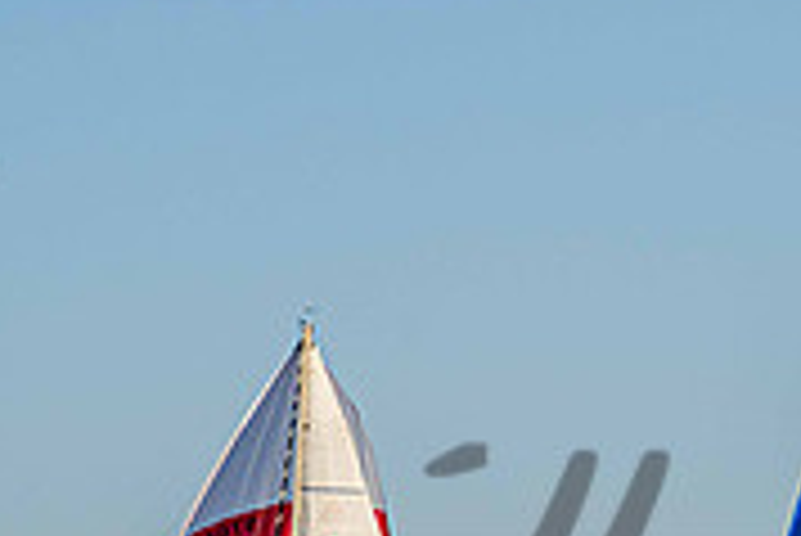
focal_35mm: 276
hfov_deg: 7.5
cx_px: 228
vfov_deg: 5.0
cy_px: 474
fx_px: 6146
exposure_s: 1/1250
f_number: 8
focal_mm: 62
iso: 400
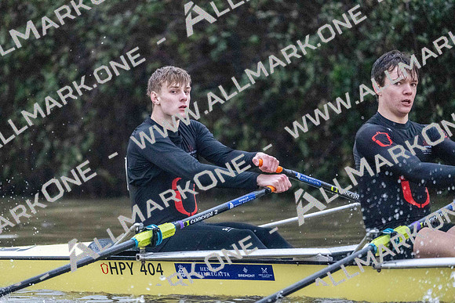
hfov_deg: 5.2
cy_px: 152
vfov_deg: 3.4
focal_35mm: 400
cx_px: 228
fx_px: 5057
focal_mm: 400
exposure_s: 1/1600
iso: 25600
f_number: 4.5
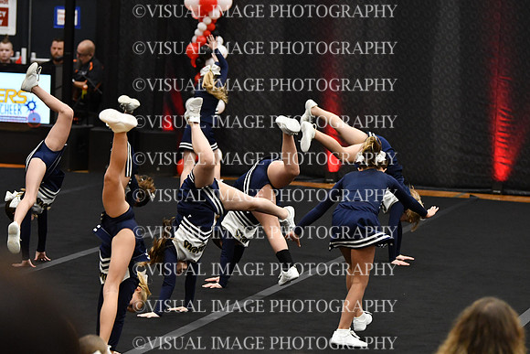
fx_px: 2430
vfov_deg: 8.3
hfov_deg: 12.4
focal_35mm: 165
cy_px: 177
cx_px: 265
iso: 4000
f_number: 2.8
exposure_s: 1/800
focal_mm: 110
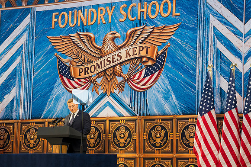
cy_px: 84
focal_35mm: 93
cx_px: 126
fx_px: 648
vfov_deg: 14.7
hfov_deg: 21.9
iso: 720
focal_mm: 62
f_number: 4
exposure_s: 1/160
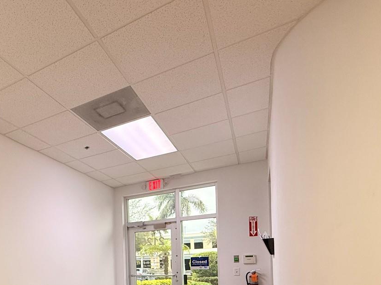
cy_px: 266
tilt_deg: +0.1
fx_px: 297
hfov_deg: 58.2
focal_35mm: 27
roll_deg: +2.6
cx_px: 56
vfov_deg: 45.6
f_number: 2.2
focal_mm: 2.22
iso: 200
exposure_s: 1/120
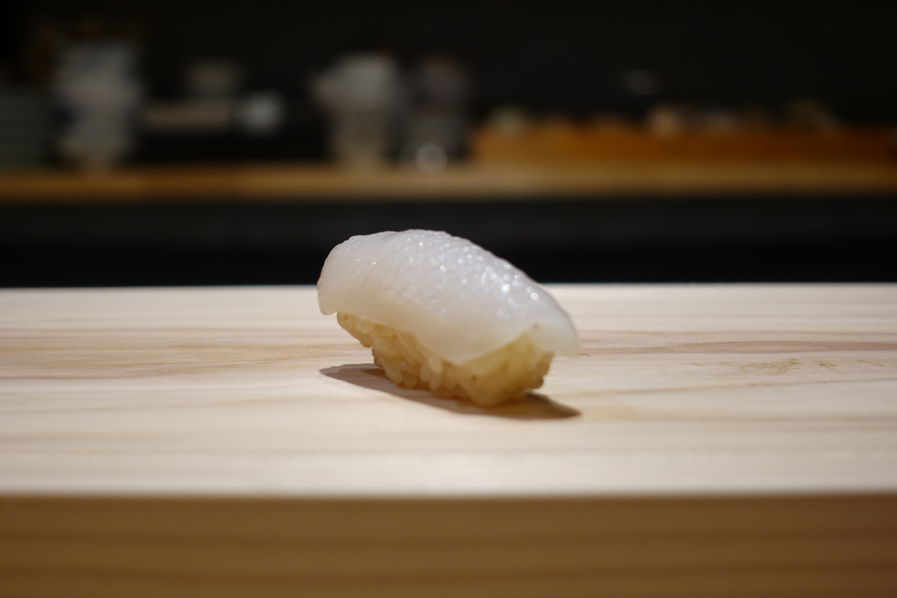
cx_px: 448
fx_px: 1595
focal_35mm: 64
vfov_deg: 21.2
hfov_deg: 31.4
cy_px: 299
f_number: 2.8
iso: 500
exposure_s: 1/80
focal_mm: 23.34
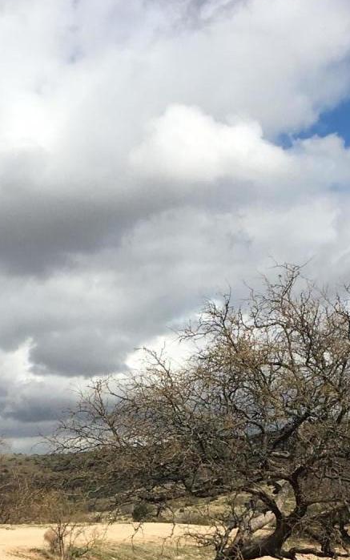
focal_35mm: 88
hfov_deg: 14.9
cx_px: 166
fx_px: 1343
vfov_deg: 22.6
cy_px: 567
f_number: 2.2
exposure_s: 1/2959
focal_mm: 4.15
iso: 25
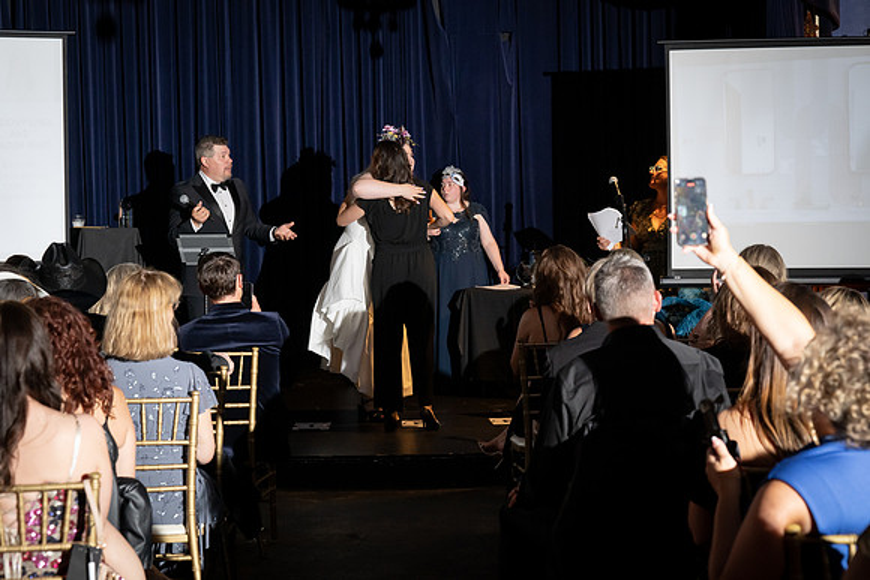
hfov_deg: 30.5
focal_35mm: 66
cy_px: 290
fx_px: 1595
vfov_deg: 20.6
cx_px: 435
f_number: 5
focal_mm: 66
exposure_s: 1/200
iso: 2500
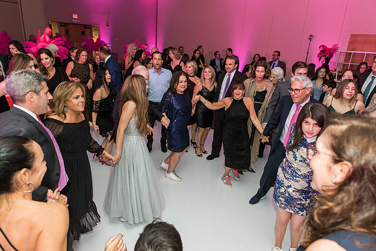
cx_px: 188
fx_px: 251
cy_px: 126
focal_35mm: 24
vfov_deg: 53.2
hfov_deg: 73.7
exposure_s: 1/100
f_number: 4
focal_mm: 24
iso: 1000
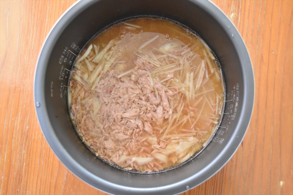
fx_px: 354
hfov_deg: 45.0
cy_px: 98
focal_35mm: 44
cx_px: 146
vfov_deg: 30.8
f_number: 4.2
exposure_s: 1/20
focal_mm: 29
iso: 6400
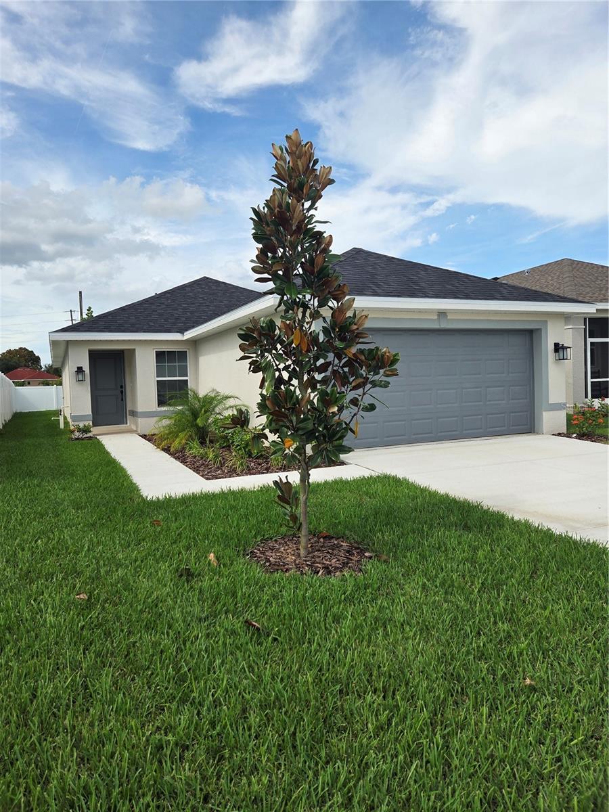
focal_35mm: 23
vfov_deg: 73.9
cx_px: 304
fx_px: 540
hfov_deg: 58.9
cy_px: 406
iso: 80
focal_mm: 5.4
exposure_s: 1/3924
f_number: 1.8
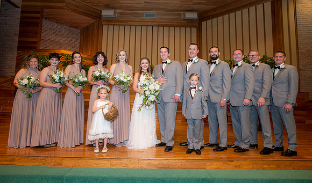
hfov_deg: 82.0
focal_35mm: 21
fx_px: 179
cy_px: 84
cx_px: 154
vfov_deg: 54.1
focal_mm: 19
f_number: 3.5
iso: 800
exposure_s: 1/160
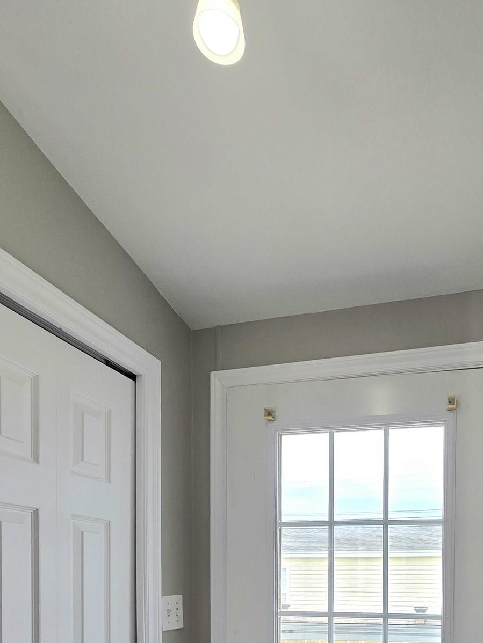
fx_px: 465
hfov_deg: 52.9
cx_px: 350
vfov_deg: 57.6
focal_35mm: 25
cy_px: 600
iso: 50
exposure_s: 1/263
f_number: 2.2
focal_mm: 2.2
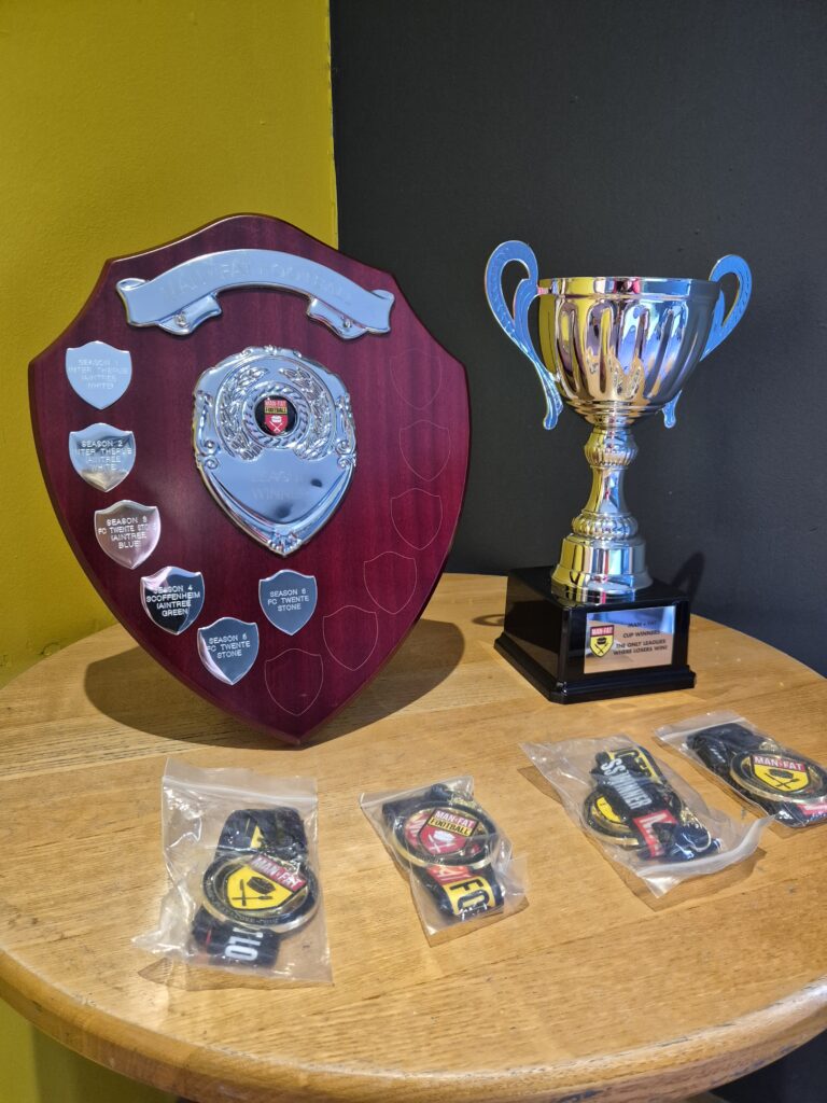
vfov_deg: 73.9
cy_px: 552
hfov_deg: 58.9
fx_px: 733
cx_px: 414
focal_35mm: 23
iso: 800
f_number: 1.8
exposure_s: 1/100
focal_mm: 5.4
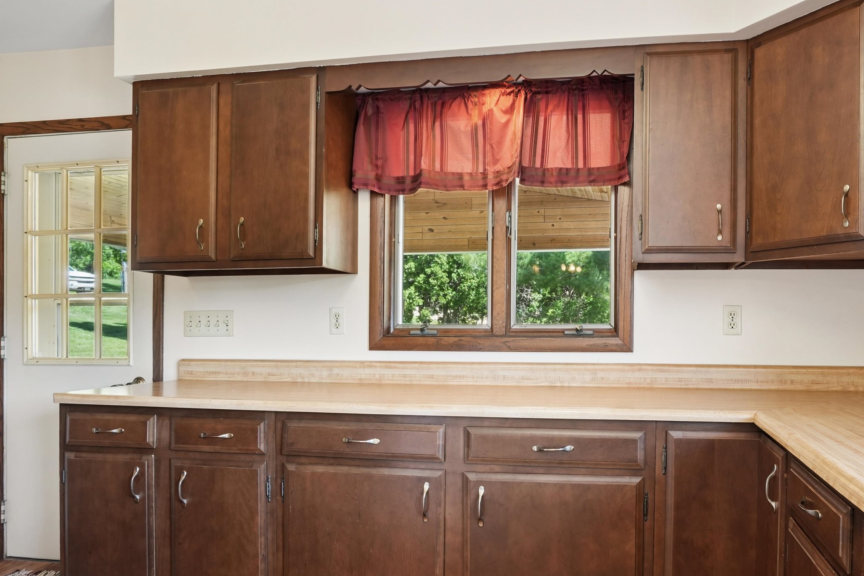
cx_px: 539
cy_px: 322
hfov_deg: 72.5
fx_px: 576
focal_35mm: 24
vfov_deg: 53.0
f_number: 10
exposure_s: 1/10
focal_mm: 16
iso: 800
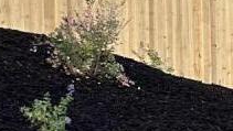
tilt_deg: -4.8
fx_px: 1657
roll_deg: -0.9
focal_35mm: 268
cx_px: 549
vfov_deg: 4.5
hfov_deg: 7.5
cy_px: 197
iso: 50
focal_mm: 5.7
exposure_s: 1/1901
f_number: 1.5
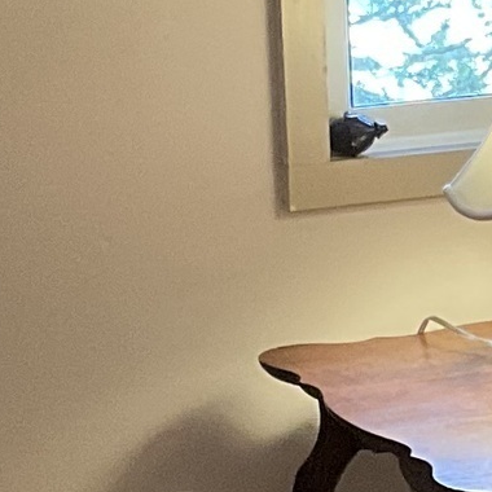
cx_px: 680
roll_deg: -0.3
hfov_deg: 8.3
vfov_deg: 8.5
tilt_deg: -12.2
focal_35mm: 207
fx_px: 3329
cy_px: 276
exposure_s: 1/60
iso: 200
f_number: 1.8
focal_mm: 3
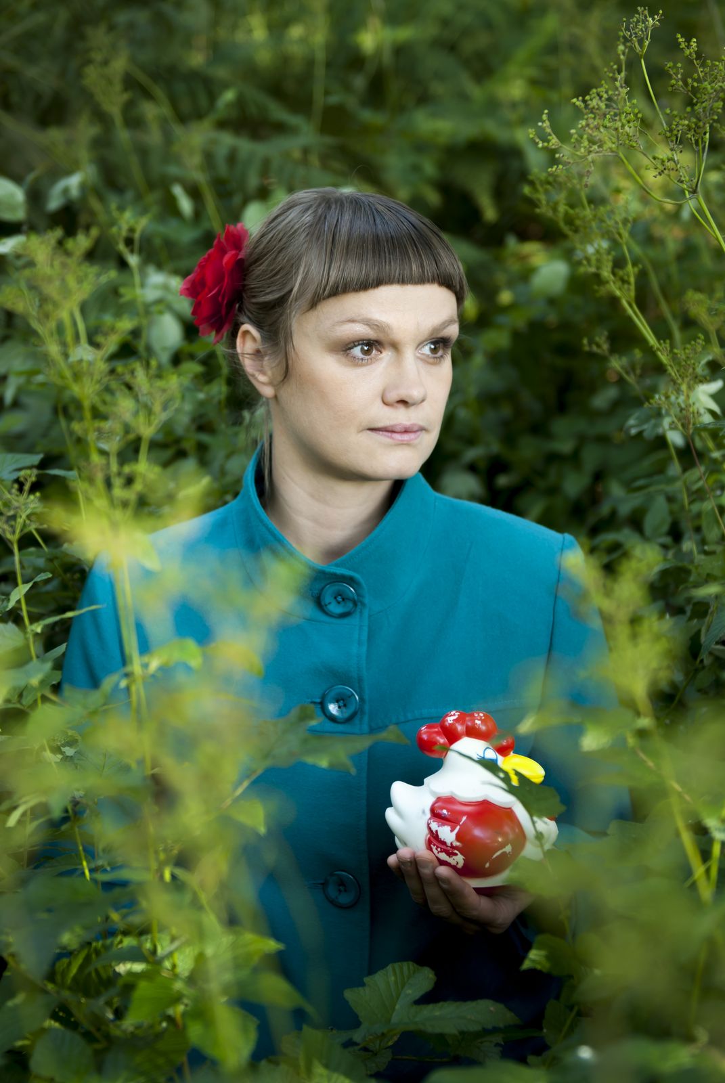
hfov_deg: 20.2
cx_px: 362
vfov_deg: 29.8
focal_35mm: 68
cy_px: 542
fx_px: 2033
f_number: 2.8
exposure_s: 1/50
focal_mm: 45
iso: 100
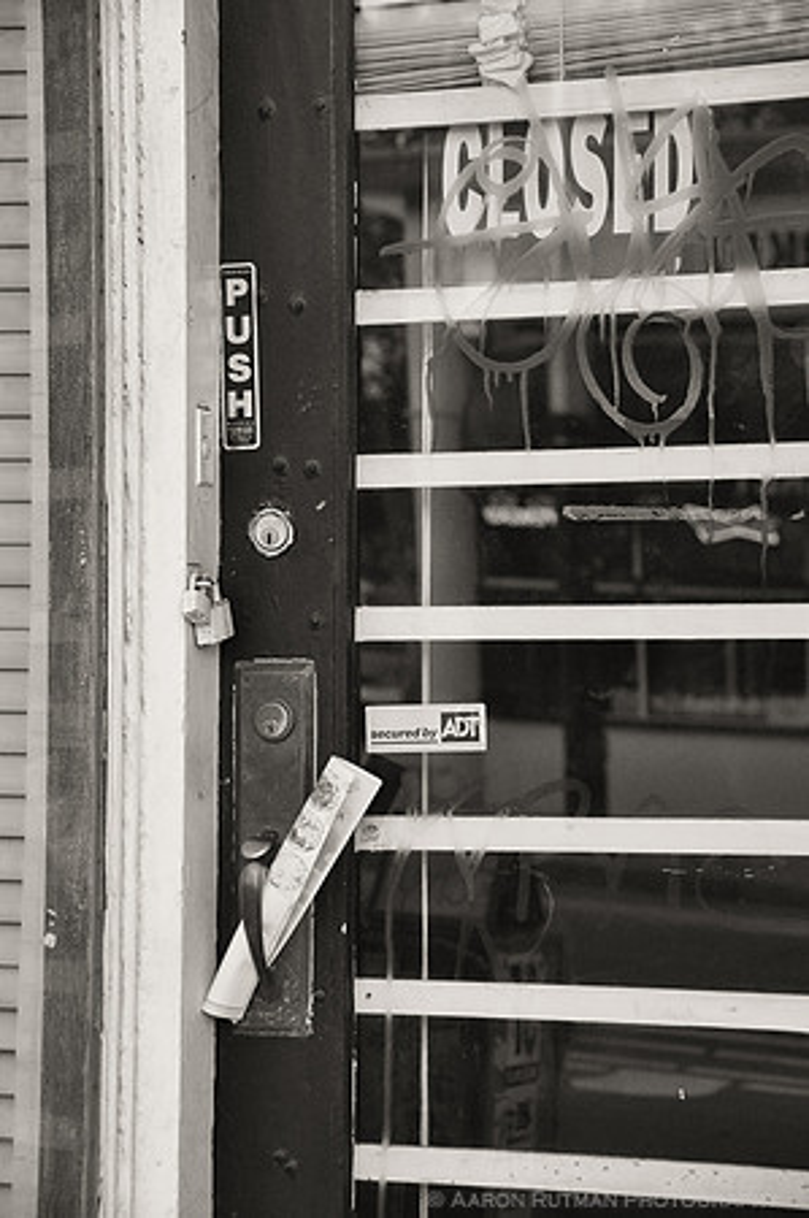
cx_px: 404
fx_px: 3142
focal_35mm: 93
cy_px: 609
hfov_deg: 14.7
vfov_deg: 21.9
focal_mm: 62
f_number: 4.8
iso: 250
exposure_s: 1/80
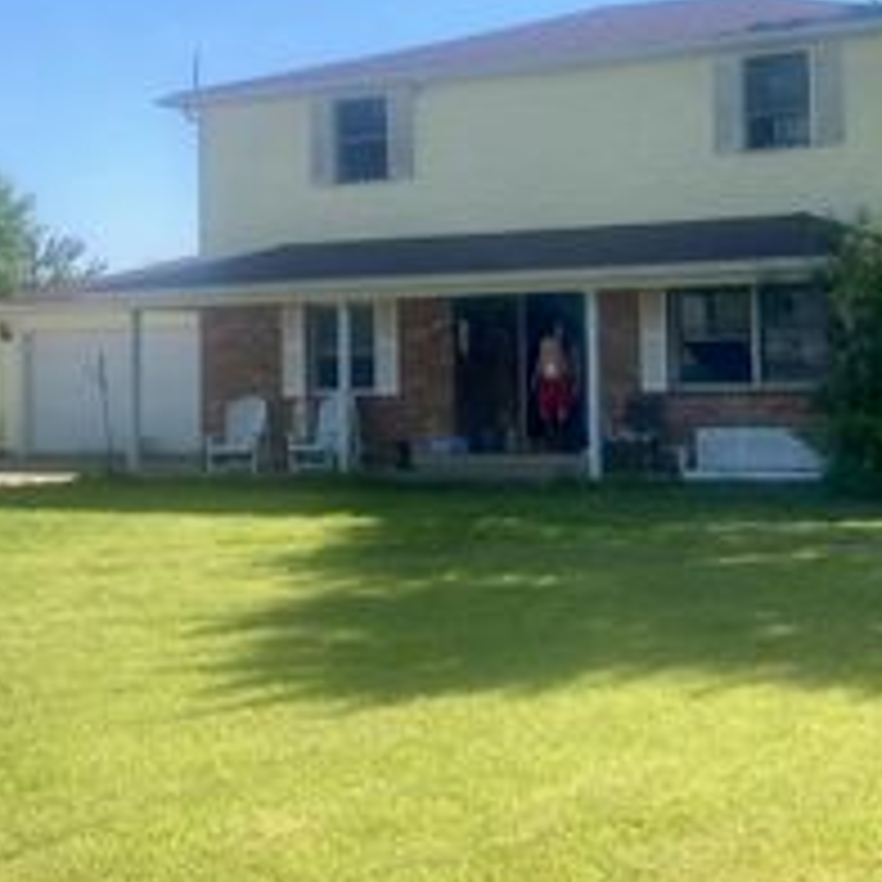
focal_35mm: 63
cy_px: 272
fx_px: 1816
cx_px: 729
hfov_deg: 26.7
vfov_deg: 27.1
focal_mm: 3.99
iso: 20
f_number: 1.8
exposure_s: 1/1845
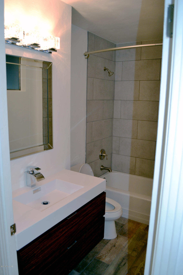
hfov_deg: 47.9
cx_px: 92
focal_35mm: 27
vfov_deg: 67.4
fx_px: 206
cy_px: 138
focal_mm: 18
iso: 400
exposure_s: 1/60
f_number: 4
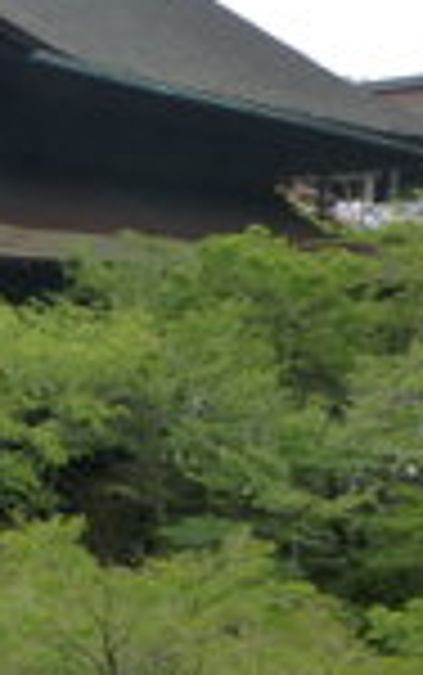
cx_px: -446
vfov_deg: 30.1
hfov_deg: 15.2
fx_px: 1252
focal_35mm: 68
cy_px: 396
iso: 160
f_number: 4
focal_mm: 4.3
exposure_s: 1/125
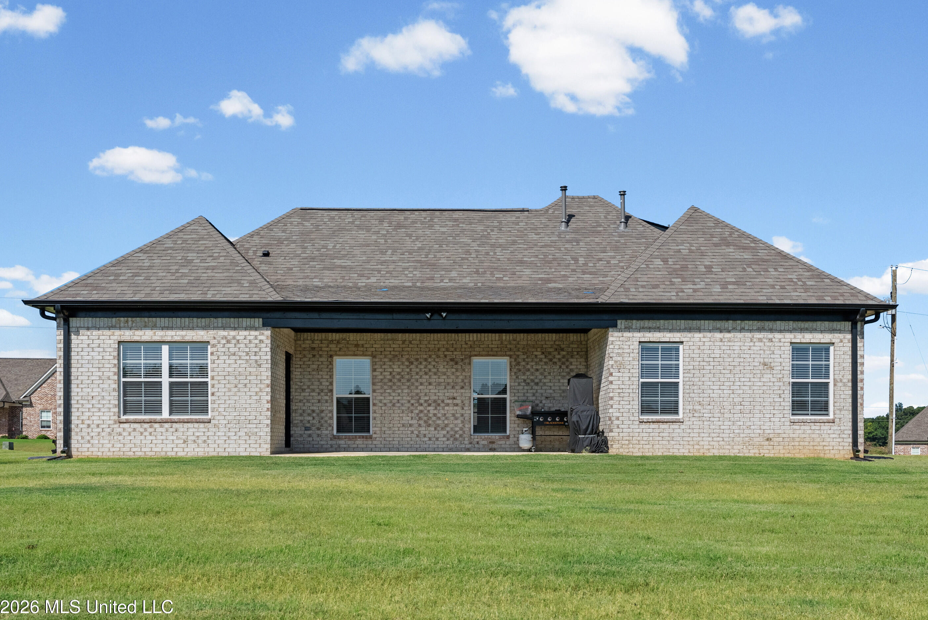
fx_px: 851
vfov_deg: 40.0
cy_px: 316
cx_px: 463
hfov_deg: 57.2
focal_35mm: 33
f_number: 9
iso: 800
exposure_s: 1/1250
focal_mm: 32
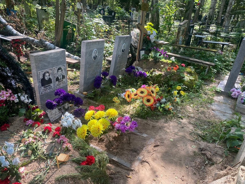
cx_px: 122
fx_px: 184
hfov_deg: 67.3
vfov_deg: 53.1
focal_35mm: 26
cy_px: 92
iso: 32
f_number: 1.8
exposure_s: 1/122
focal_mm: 4.25
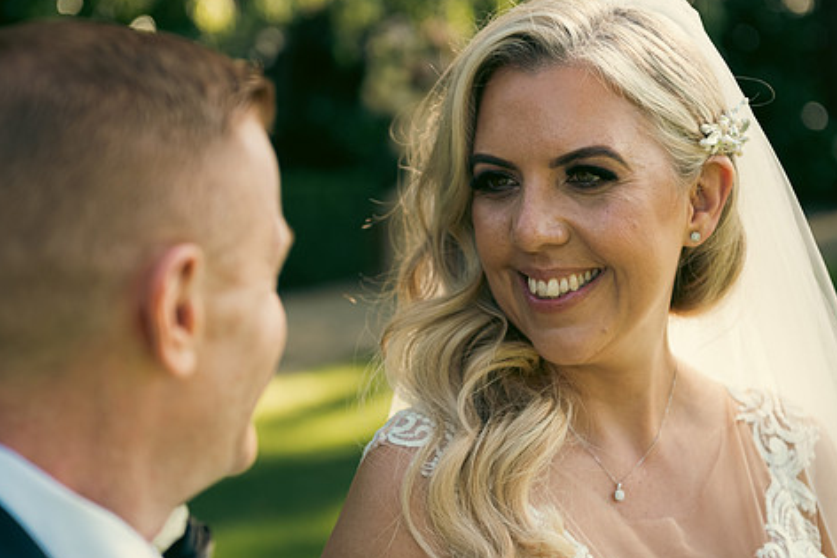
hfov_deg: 23.6
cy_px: 330
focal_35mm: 86
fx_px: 2000
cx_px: 424
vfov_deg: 15.9
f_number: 3.5
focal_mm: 70
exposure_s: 1/400
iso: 200
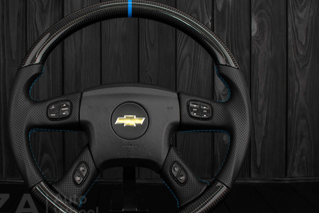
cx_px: 130
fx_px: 573
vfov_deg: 21.0
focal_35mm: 65
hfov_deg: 31.1
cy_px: 119
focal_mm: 35
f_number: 6.3
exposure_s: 1/125
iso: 500
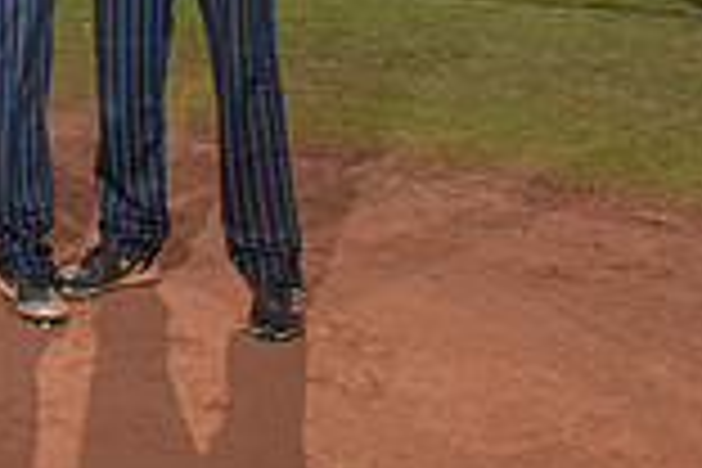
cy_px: -115
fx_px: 1950
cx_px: -545
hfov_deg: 17.0
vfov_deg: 13.3
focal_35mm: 100
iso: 320
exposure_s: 1/250
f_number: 10
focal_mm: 26
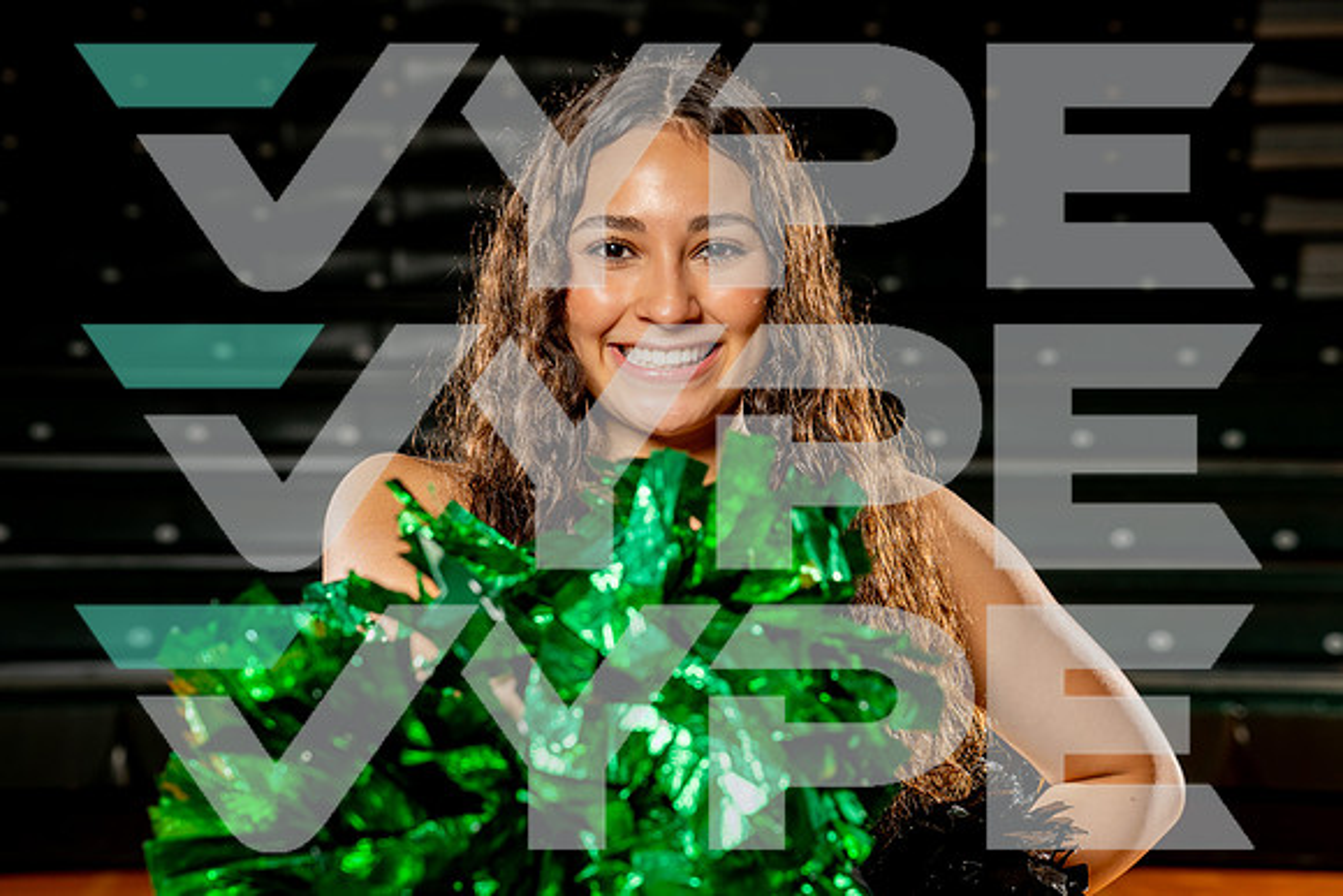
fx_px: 2711
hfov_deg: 27.8
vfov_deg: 18.8
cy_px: 444
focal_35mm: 73
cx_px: 665
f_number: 5.6
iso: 160
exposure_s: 1/250
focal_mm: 70
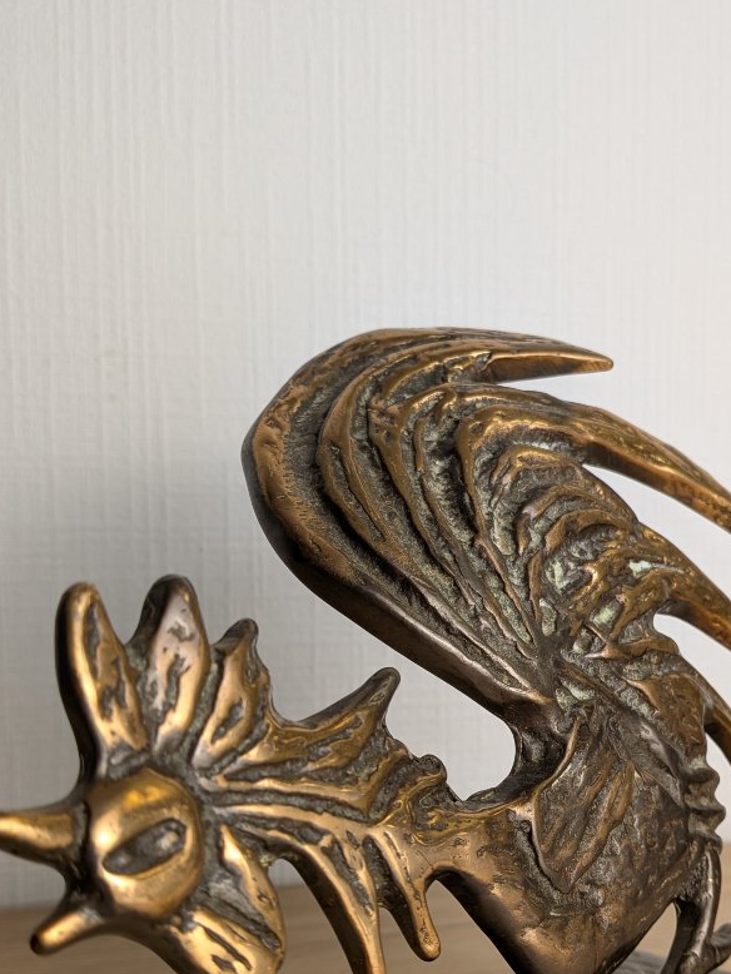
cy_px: 606
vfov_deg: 49.7
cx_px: 452
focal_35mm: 37
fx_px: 1041
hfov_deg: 38.5
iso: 34
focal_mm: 4.53
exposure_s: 1/144
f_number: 1.7
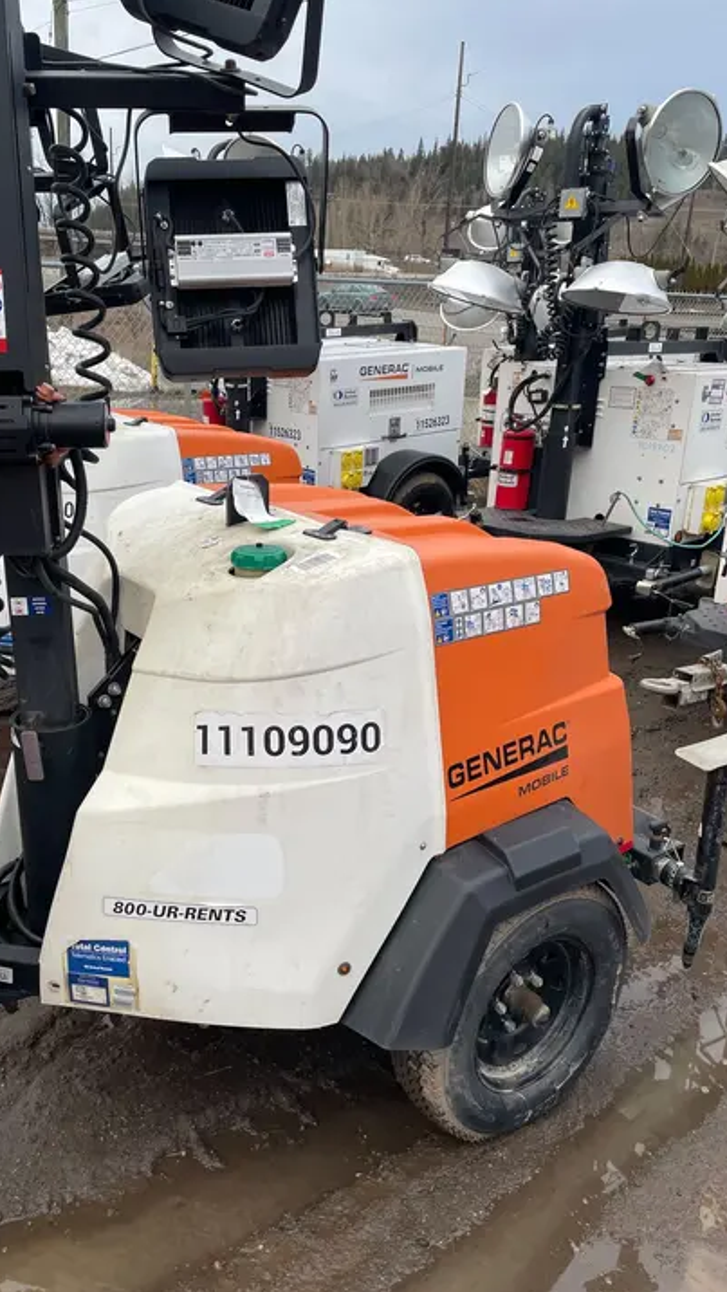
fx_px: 993
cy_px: 643
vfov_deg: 66.1
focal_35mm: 29
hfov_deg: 40.0
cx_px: 281
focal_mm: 4.2
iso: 64
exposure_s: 1/121
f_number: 1.6
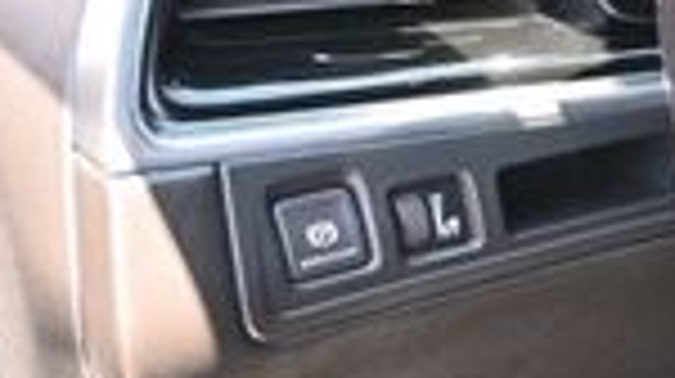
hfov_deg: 13.4
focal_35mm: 134
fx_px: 2396
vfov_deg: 9.0
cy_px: 288
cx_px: 1418
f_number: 3.8
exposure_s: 1/125
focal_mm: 20
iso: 800
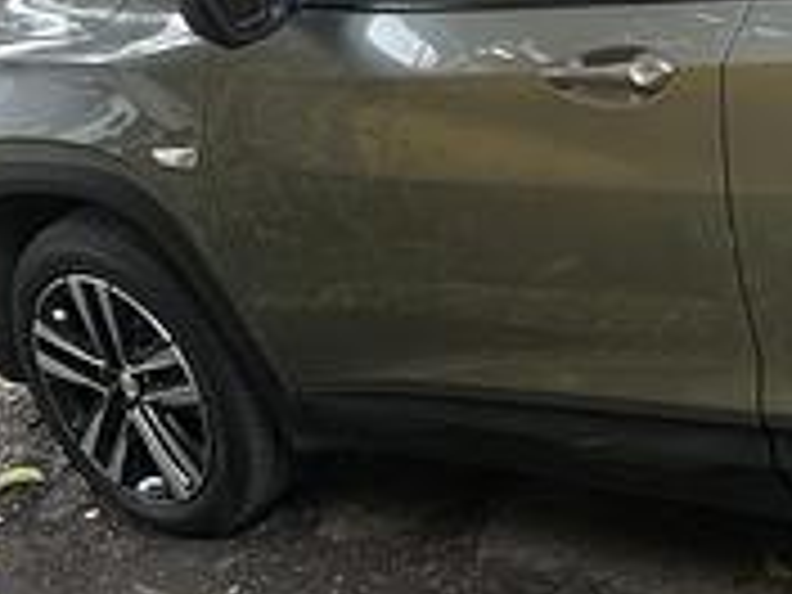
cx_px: 994
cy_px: -205
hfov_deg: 25.2
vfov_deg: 19.7
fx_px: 1556
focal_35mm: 68
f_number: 1.78
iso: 80
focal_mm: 6.86
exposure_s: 1/303
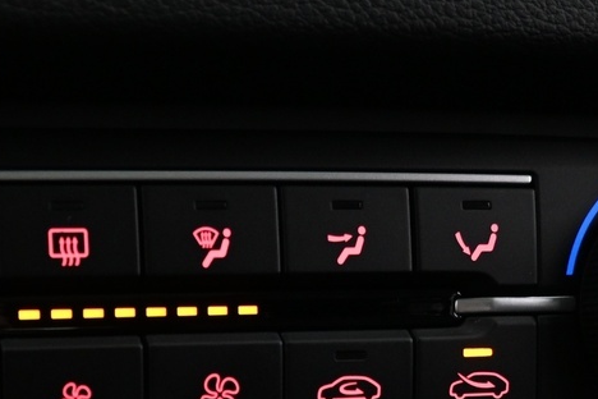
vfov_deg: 15.6
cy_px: 522
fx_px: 1379
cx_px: 34
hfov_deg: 23.7
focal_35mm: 83
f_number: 3.5
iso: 1400
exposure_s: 1/25
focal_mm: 16
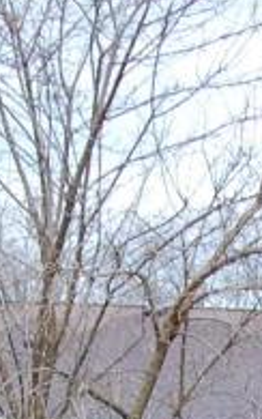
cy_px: 795
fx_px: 2066
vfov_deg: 10.7
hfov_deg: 7.2
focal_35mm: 181
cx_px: 300
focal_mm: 20
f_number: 5.6
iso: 280
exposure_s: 1/125
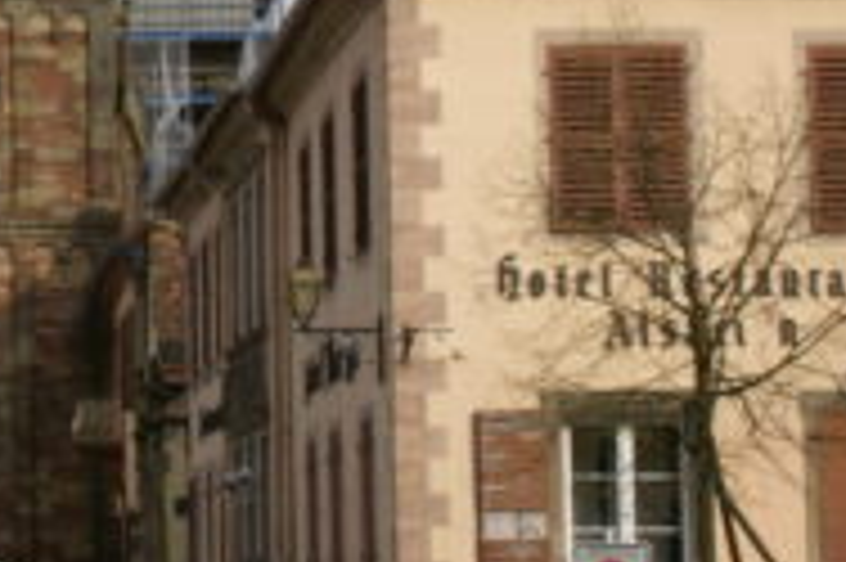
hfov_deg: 10.9
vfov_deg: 7.4
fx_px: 4320
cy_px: 76
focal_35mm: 184
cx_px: -216
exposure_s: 1/125
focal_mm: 30
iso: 100
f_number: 11
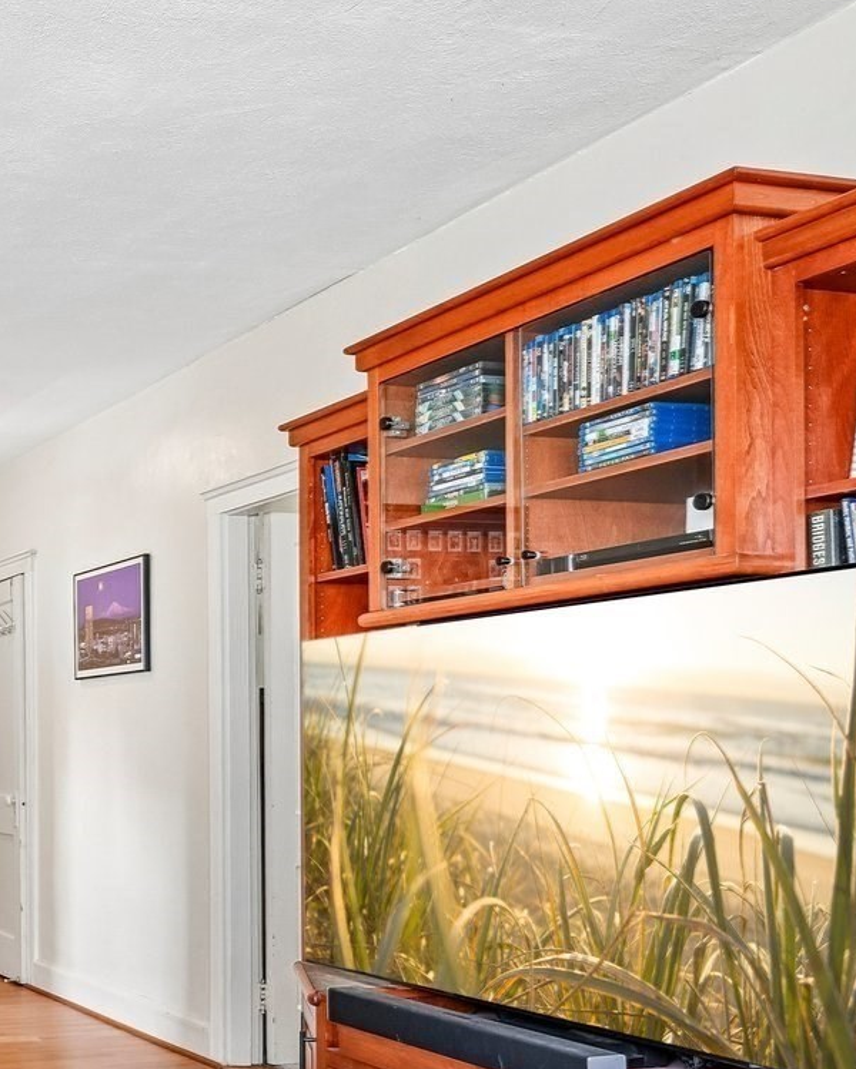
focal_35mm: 41
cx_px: -253
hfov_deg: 29.5
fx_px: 1298
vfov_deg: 43.9
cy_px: 746
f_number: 8
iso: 400
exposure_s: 1/8
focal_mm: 16
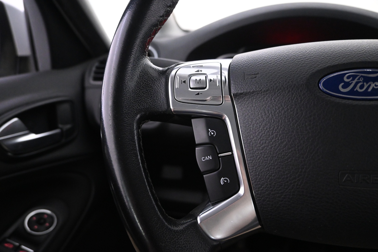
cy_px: 126
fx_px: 252
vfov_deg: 53.1
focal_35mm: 24
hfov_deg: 73.7
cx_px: 189
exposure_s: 1/40
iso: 3200
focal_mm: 16
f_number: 3.5
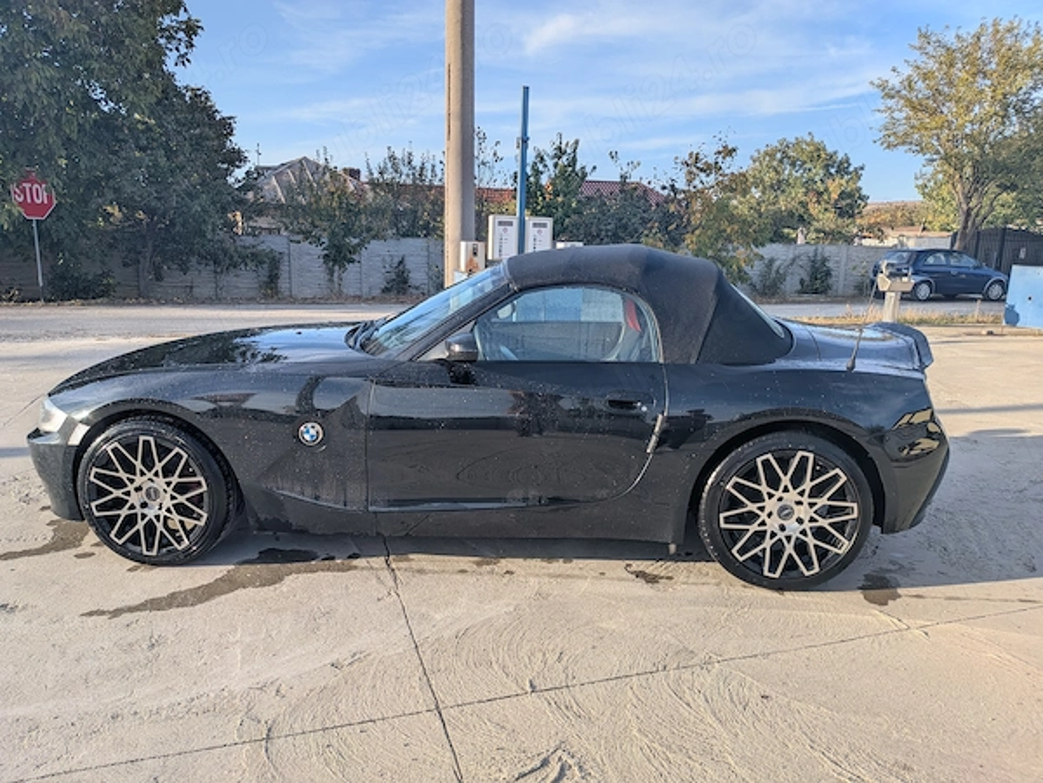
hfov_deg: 71.6
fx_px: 723
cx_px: 522
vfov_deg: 56.8
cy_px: 392
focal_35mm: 24
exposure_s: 1/713
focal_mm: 4.53
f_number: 1.7
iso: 28
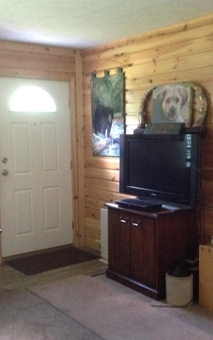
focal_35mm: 50
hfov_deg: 25.8
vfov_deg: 40.3
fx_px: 464
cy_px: 171
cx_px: 123
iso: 800
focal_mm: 4.28
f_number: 2.4
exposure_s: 1/15
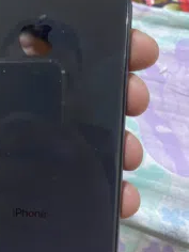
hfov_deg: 32.1
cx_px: 42
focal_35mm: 44
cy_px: 101
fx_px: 320
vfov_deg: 42.7
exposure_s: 1/30
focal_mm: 4.25
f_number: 1.8
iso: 800
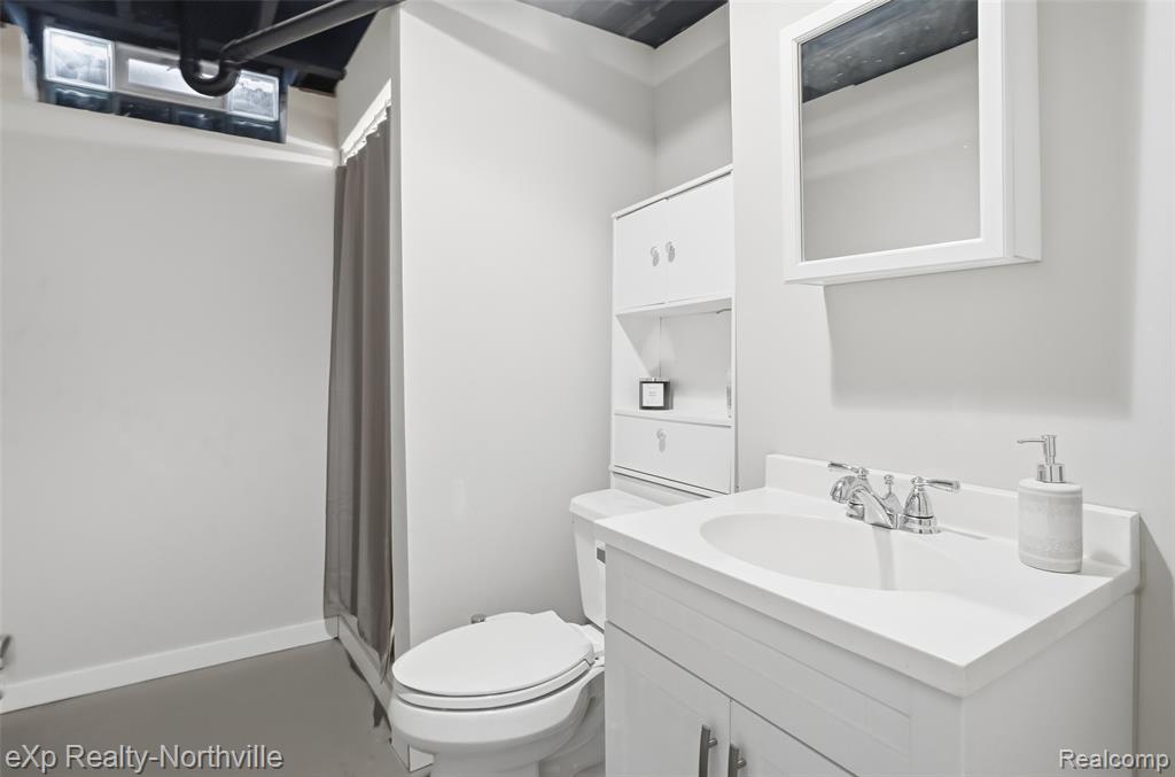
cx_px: 588
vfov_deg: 70.1
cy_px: 388
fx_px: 553
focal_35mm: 17
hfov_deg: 93.4
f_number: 8
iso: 1600
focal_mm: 17
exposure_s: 1/200
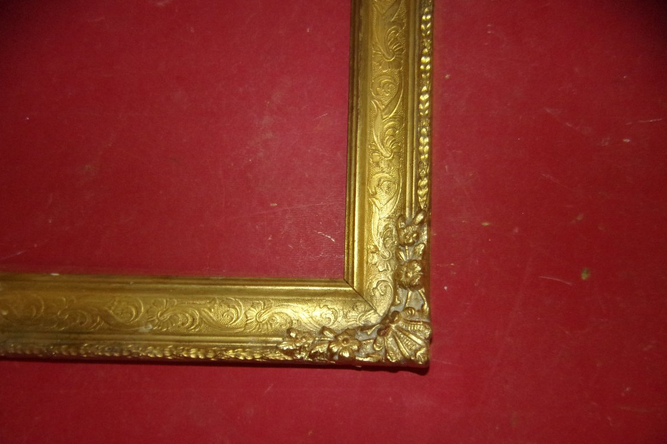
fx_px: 500
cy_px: 257
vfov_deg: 47.7
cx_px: 331
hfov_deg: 67.4
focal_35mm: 27
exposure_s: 1/34
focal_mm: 4.5
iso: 200
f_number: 3.5
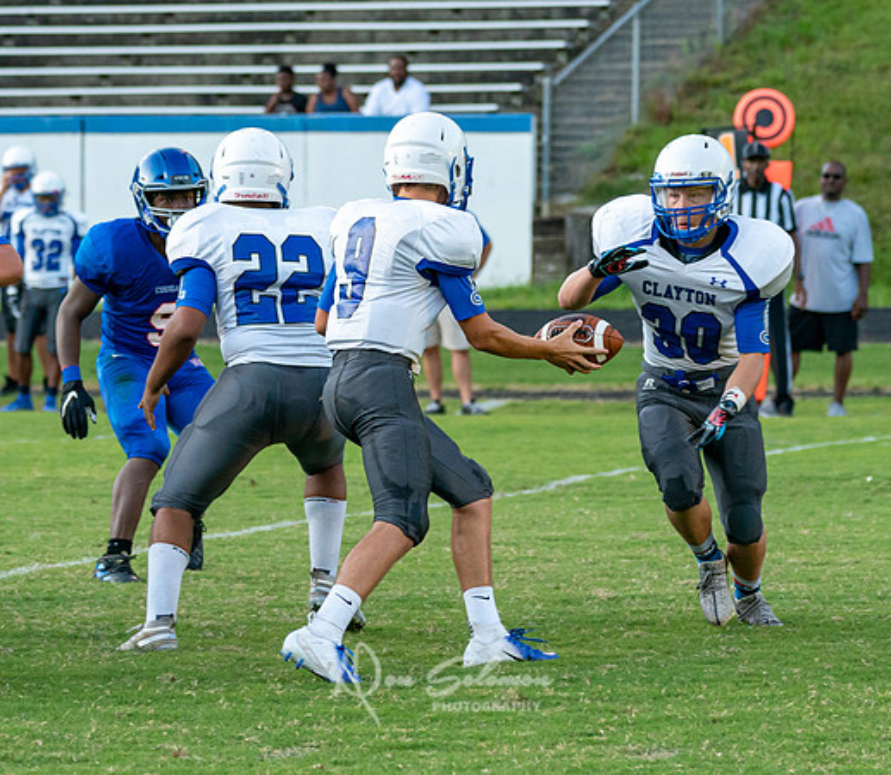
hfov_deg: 6.9
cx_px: 360
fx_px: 7426
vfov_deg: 6.0
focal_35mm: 272
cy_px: 382
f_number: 5.6
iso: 2000
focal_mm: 148
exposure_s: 1/1000
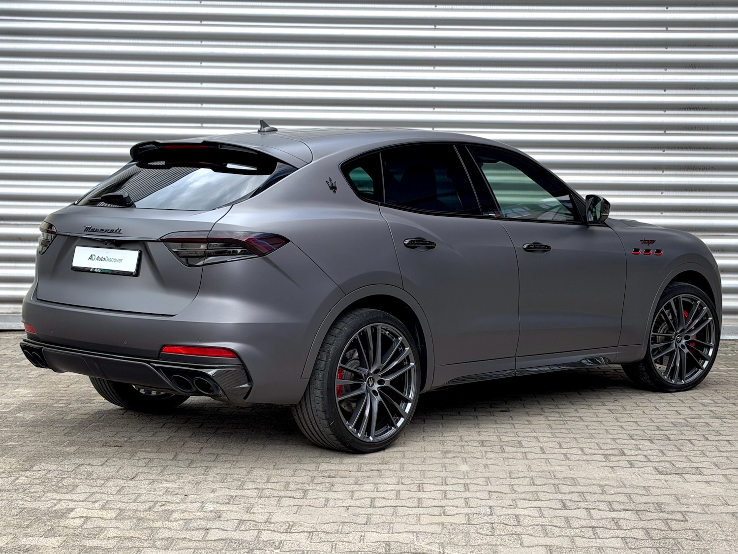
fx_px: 1023
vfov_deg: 30.3
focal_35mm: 48
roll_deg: +0.5
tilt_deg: -3.7
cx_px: 369
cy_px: 277
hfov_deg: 39.7
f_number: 1.78
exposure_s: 1/130
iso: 50
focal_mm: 6.76
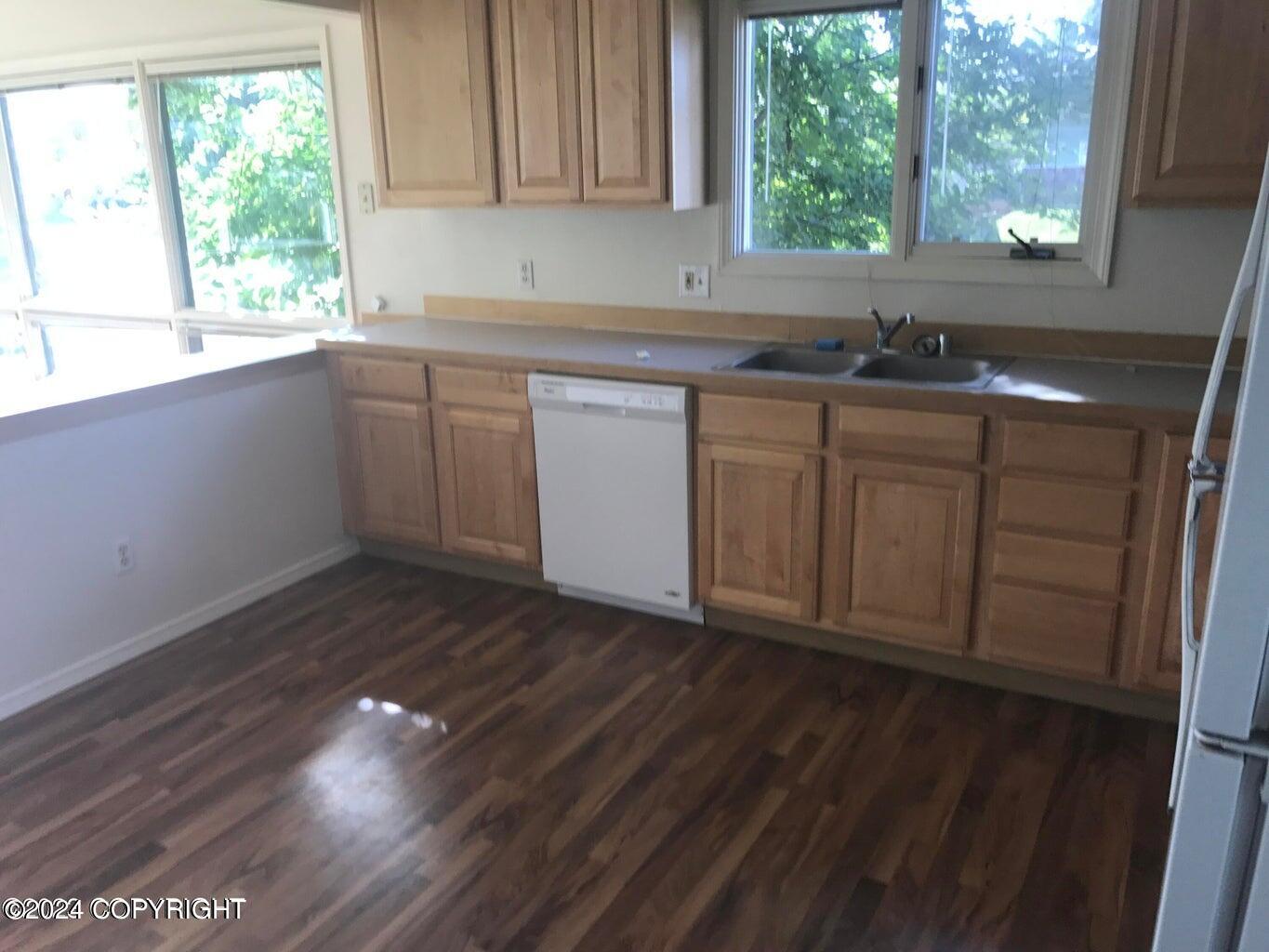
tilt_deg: -16.8
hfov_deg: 63.4
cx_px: 634
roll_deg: +1.3
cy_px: 476
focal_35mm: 28
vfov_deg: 49.8
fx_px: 1027
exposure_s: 1/45
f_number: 1.8
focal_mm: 3.99
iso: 32
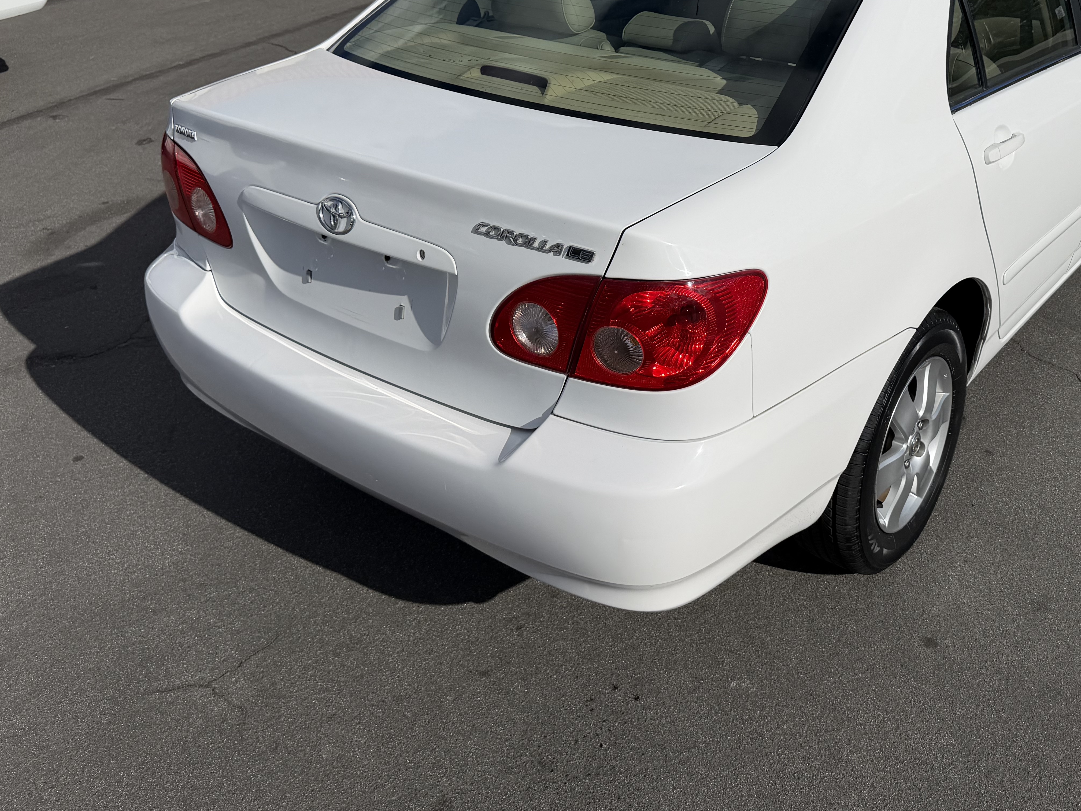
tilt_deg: -20.7
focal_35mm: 34
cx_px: 672
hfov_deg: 53.4
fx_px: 1062
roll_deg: -0.1
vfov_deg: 41.2
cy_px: 258
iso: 80
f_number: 1.78
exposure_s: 1/17544
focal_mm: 6.76
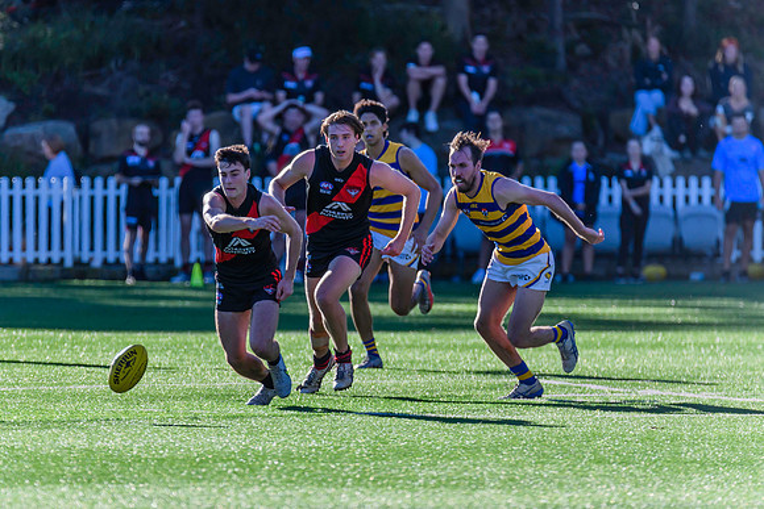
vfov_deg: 2.5
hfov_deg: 3.7
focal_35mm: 561
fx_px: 11918
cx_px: 340
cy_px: 256
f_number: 6.3
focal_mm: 460
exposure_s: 1/2000
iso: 800
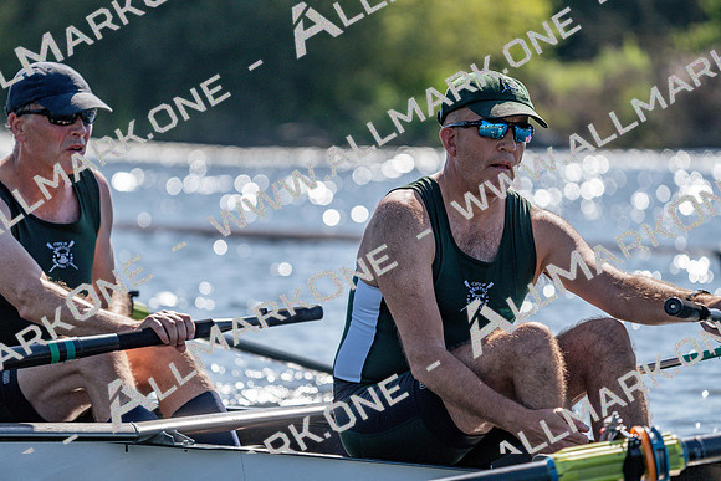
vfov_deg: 4.7
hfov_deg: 7.0
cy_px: 240
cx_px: 360
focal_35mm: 295
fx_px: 5909
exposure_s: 1/2000
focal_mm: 295
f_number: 5.6
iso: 320
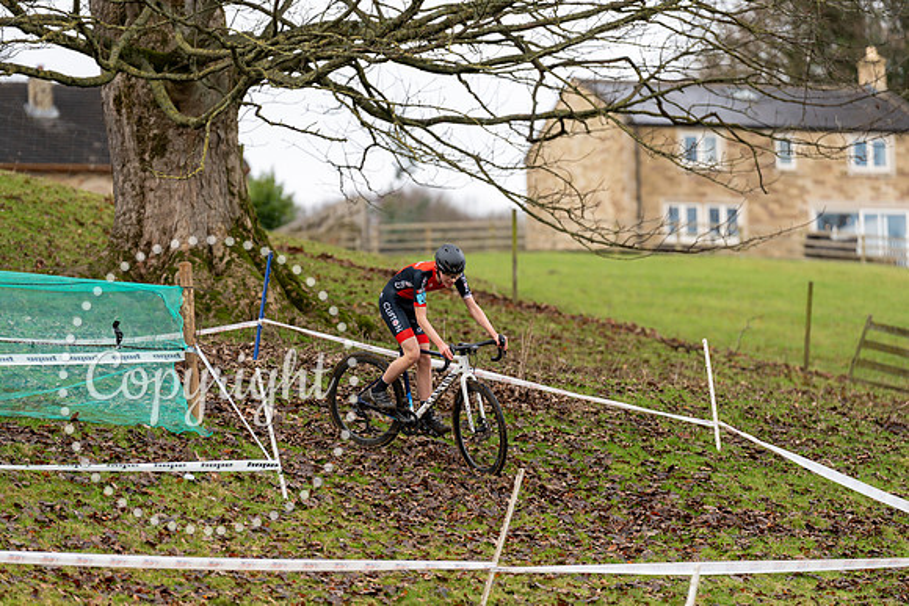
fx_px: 4975
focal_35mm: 197
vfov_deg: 7.0
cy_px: 303
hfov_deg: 10.4
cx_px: 454
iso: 640
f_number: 3.2
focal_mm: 197
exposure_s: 1/1000
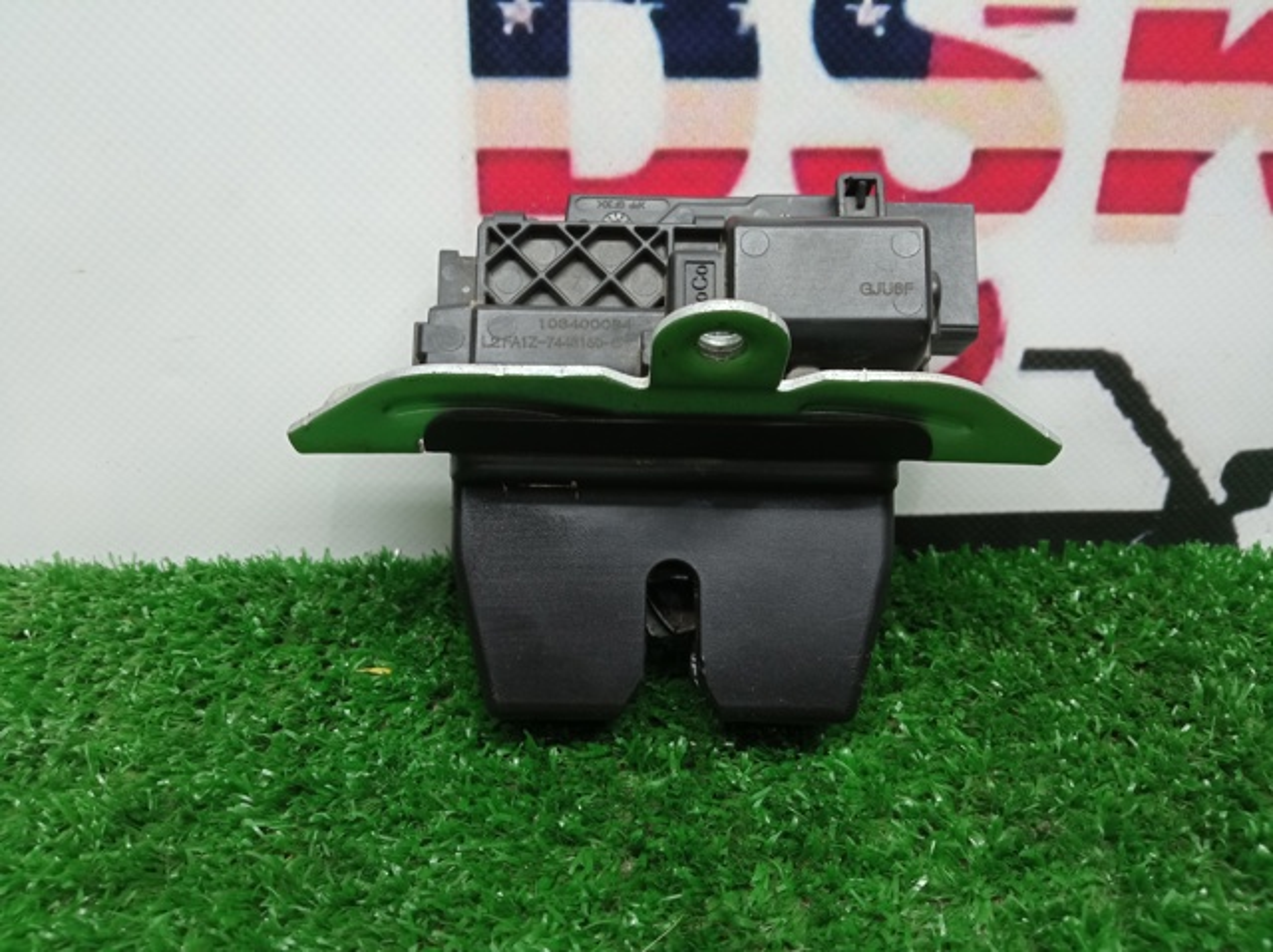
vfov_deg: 51.3
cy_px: 476
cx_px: 636
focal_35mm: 27
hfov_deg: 65.4
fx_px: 992
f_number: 2.2
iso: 312
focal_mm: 3.79
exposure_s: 1/33.3
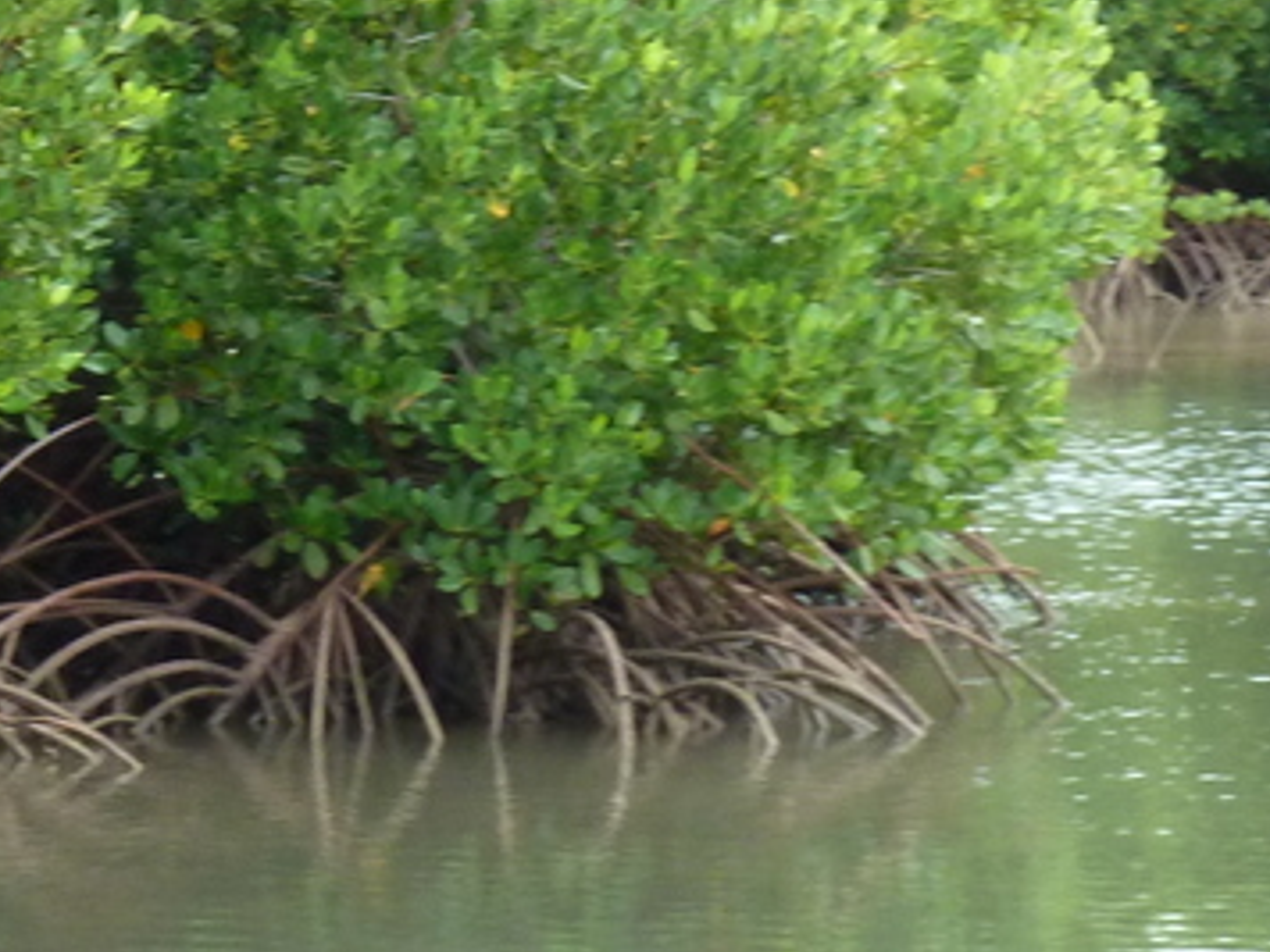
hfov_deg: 4.9
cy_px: 189
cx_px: -385
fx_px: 14712
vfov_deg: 3.7
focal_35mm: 401
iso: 160
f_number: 4.4
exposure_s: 1/40
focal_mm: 19.5
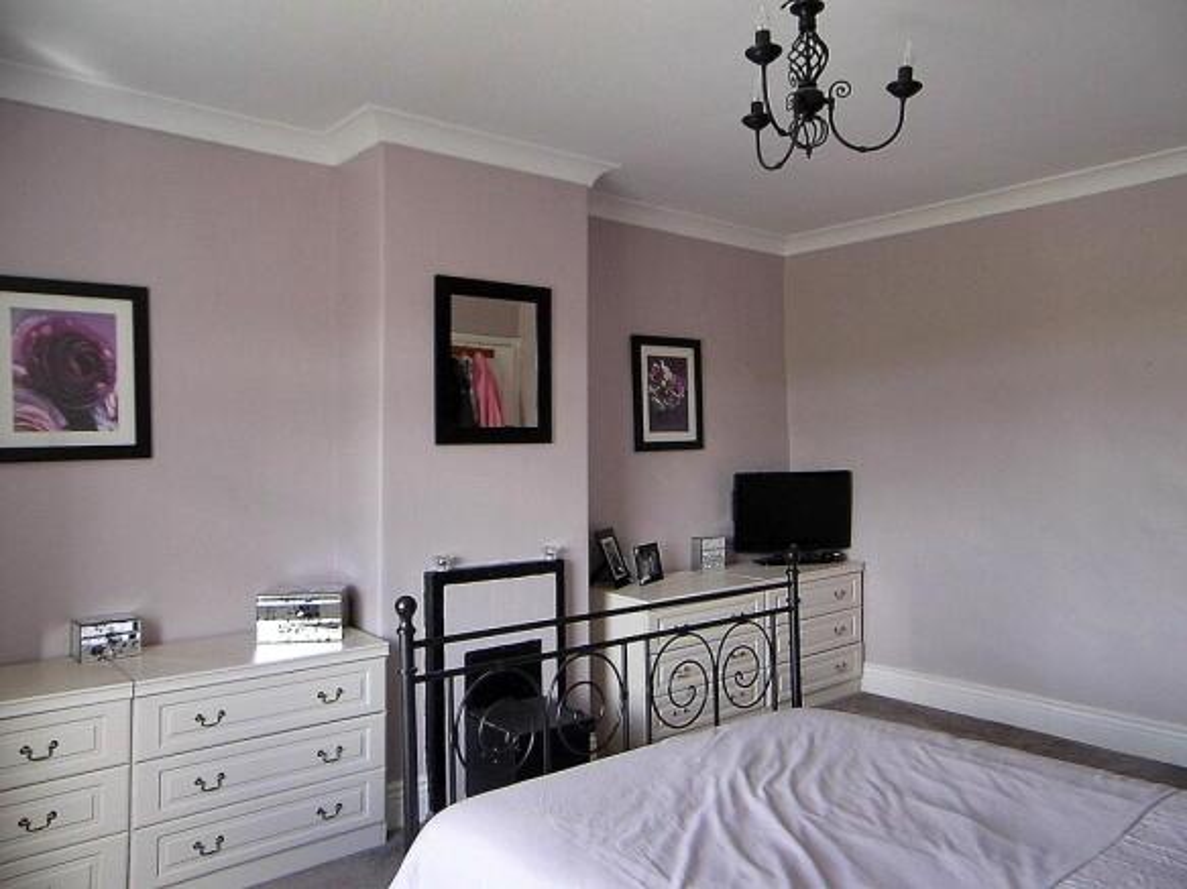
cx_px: 594
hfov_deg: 69.4
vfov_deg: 54.9
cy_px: 444
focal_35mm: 25
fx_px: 857
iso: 100
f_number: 3
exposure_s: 1/200
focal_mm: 4.5
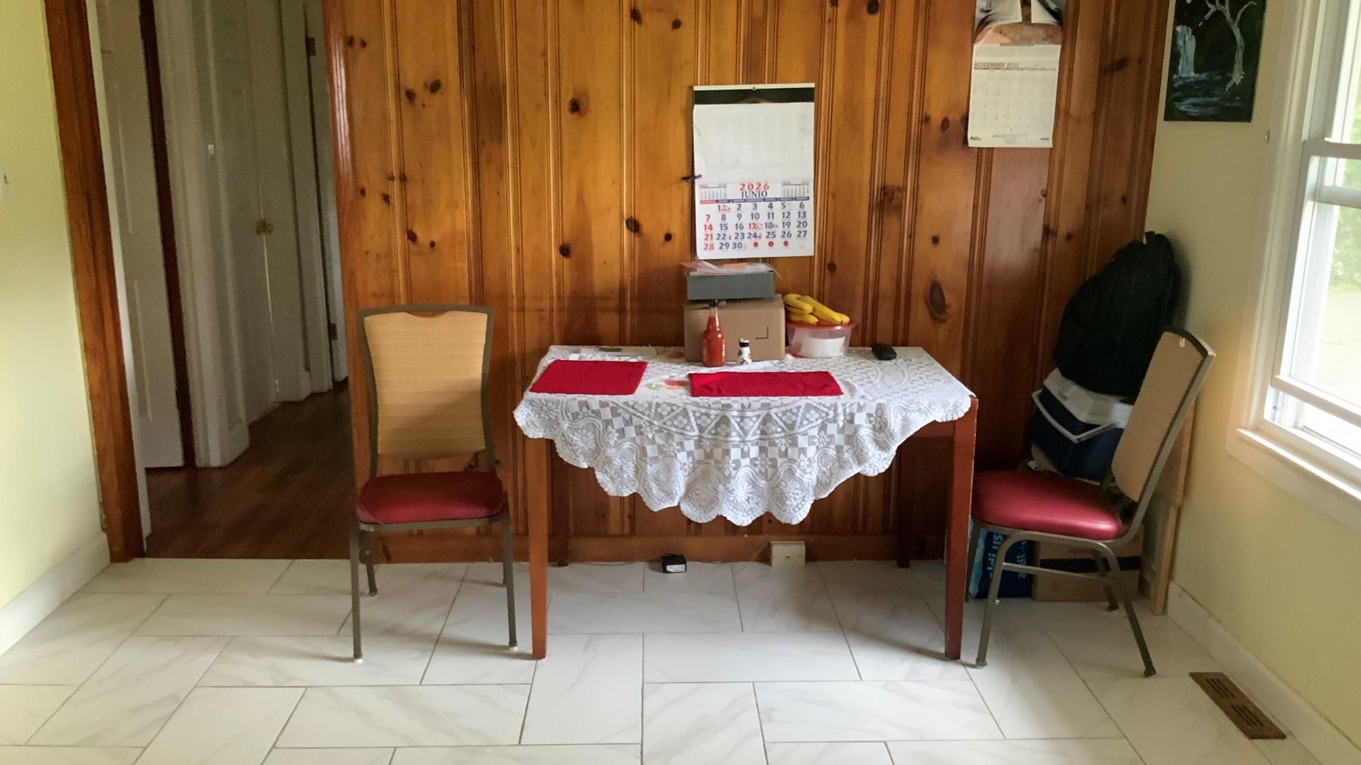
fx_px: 1155
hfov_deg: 61.0
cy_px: 401
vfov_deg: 36.7
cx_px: 681
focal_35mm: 32
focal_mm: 3
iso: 200
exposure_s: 1/40
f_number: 1.8
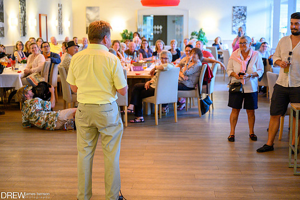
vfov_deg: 23.0
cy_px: 102
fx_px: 491
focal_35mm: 59
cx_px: 145
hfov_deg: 34.0
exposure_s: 1/125
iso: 2500
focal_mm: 55
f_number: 3.2
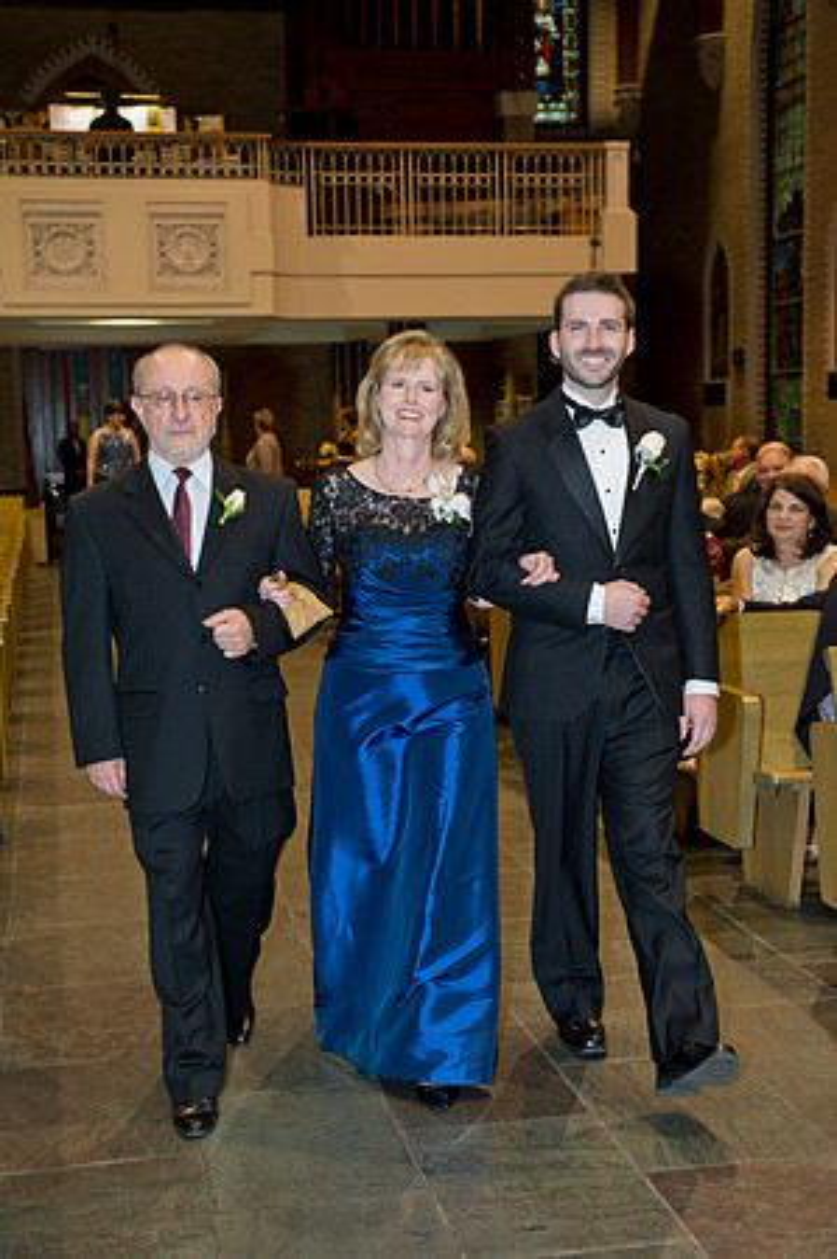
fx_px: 1922
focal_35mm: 55
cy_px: 630
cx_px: 418
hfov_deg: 24.6
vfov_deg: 36.3
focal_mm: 55
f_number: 4.5
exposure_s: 1/60
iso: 1250
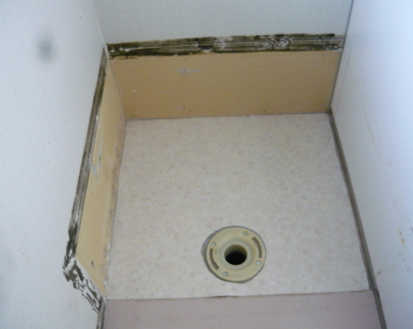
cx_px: 209
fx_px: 427
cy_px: 164
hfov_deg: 51.6
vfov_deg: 42.2
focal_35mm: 35
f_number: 2.8
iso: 400
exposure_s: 1/10
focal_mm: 5.5
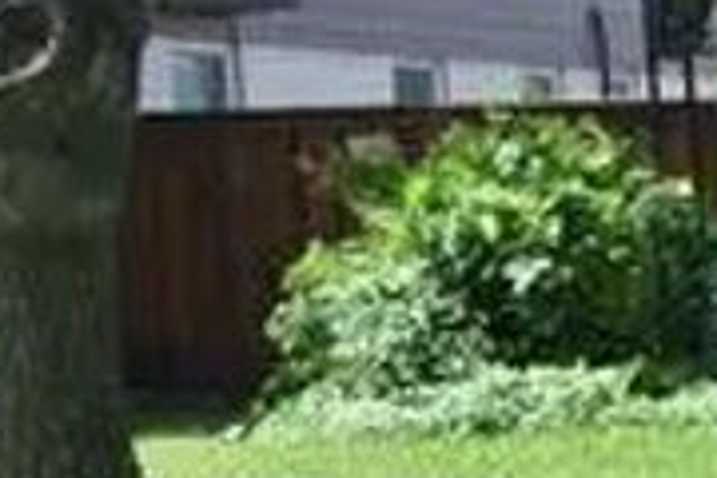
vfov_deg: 12.0
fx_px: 2270
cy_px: 360
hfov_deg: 13.3
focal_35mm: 114
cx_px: 1729
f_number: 4
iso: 100
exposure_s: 1/320
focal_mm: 7.5
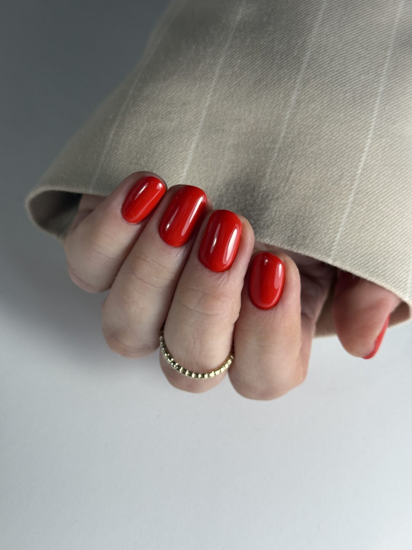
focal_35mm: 48
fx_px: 762
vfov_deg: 39.7
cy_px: 275
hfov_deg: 30.3
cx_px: 206
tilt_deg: -53.4
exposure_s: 1/2865
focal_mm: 6.76
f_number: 1.78
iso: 64
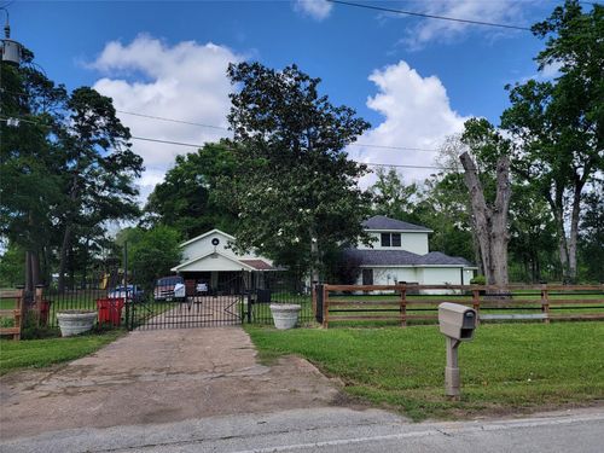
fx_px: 419
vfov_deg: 56.8
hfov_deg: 71.6
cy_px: 226
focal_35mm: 24
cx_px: 302
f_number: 1.8
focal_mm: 6.7
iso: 16
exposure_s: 1/686
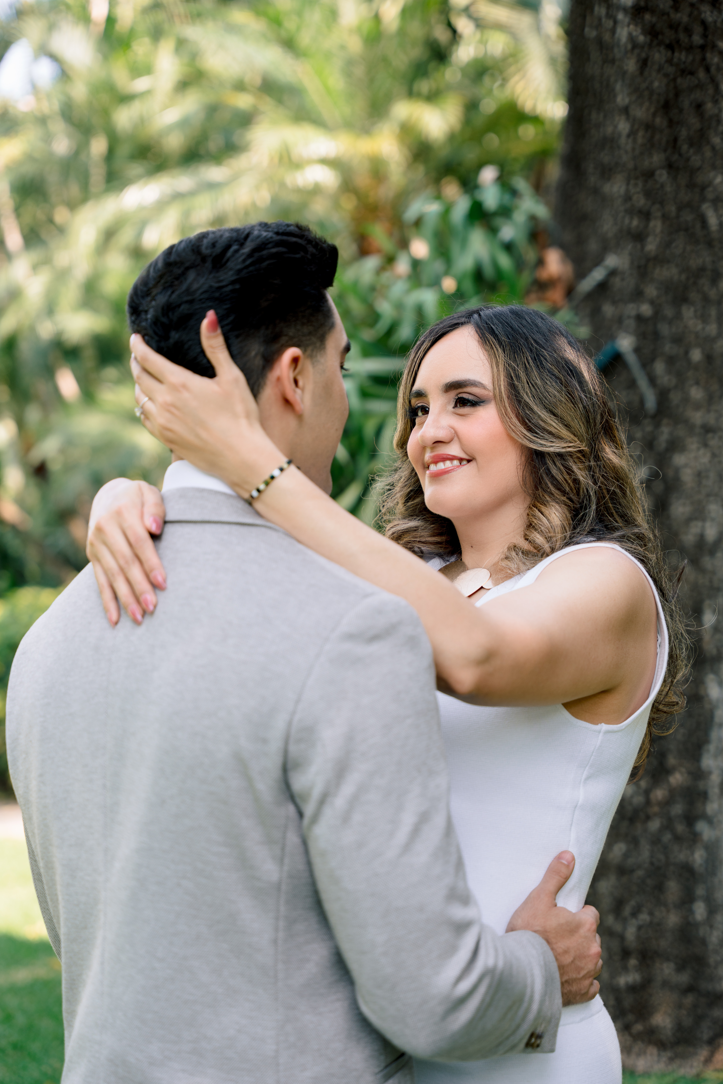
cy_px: 549
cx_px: 363
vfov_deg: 28.5
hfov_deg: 19.2
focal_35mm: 71
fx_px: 2139
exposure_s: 1/200
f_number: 2.8
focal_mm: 70
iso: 160
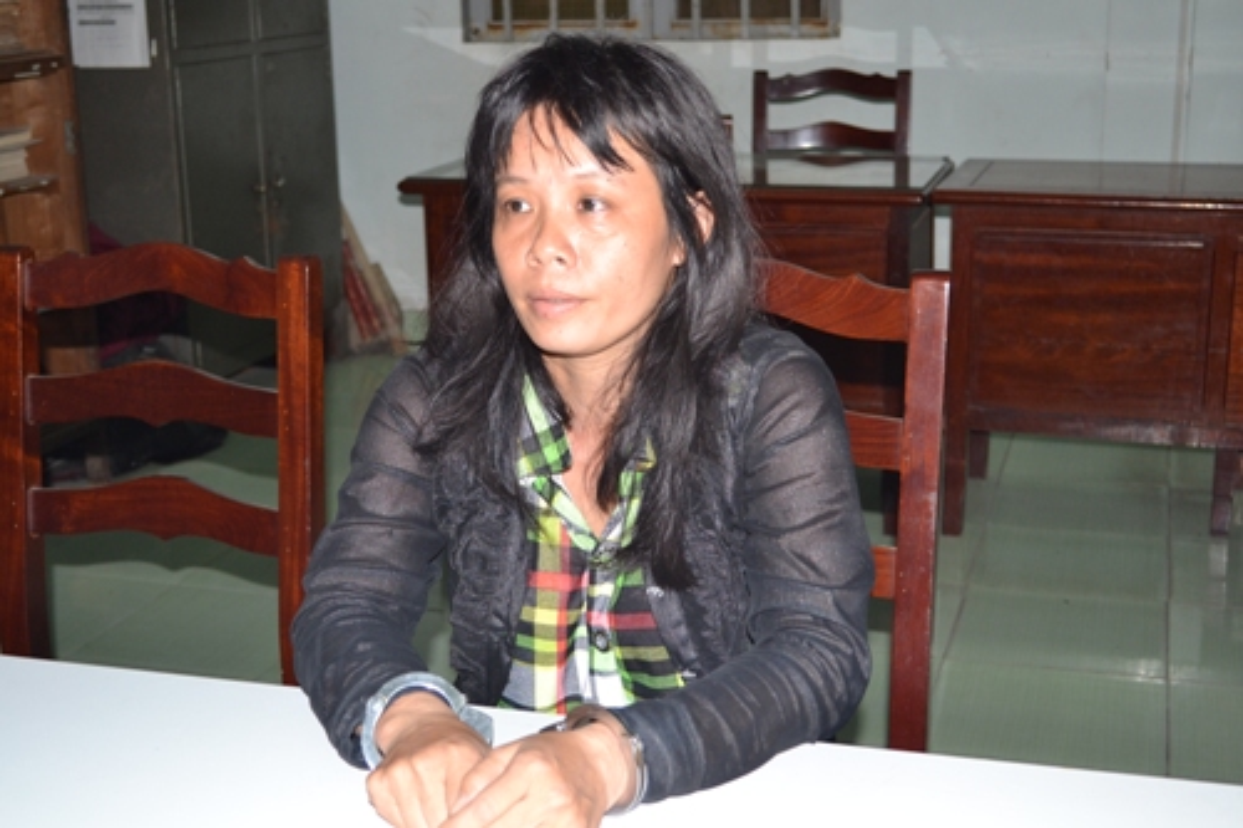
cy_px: 414
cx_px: 622
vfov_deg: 28.1
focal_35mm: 48
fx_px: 1657
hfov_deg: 41.1
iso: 400
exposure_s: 1/60
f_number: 4.8
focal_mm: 32
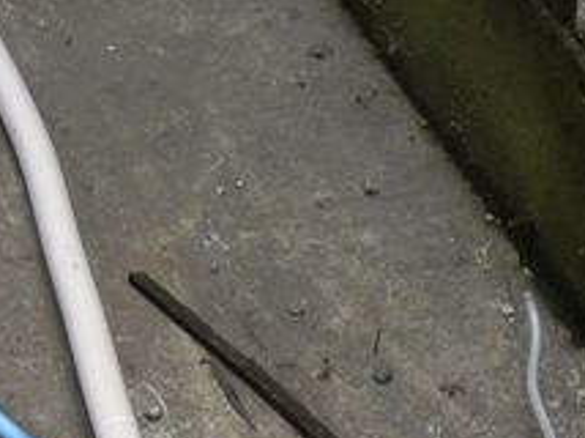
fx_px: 2211
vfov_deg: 10.6
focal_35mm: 131
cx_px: 342
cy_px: 797
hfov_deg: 15.1
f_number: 2.8
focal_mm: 5.7
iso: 64
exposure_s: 1/153
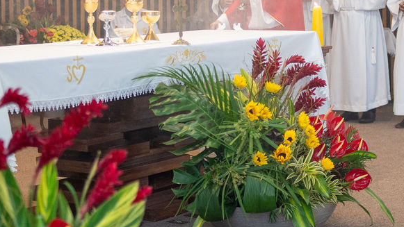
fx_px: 1029
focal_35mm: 96
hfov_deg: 22.2
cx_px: 237
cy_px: -7
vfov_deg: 12.4
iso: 1000
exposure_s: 1/250
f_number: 1.8
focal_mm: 35
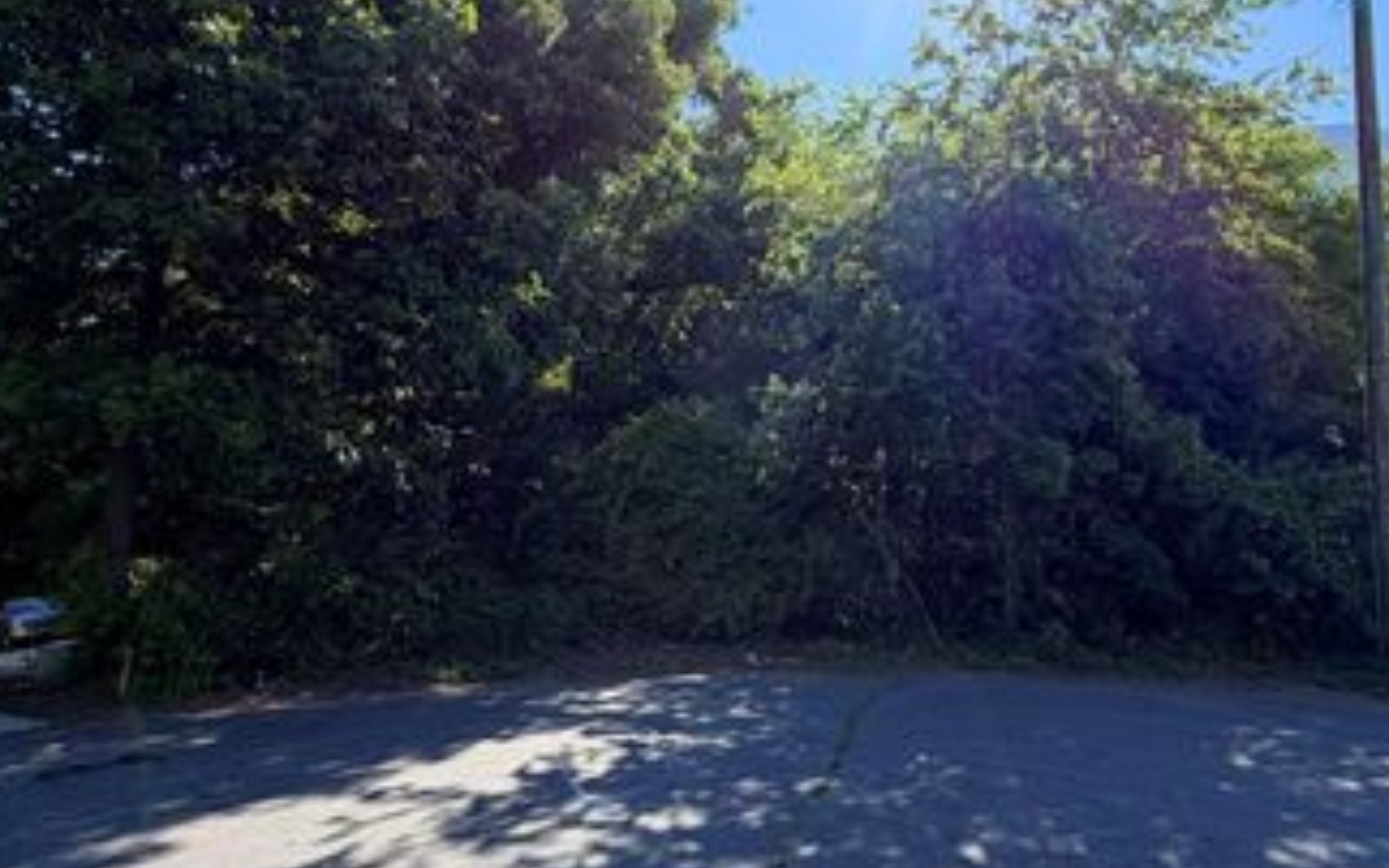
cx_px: 740
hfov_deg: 77.1
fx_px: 871
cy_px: 436
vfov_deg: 53.0
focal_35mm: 23
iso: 40
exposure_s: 1/531
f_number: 2.2
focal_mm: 2.22
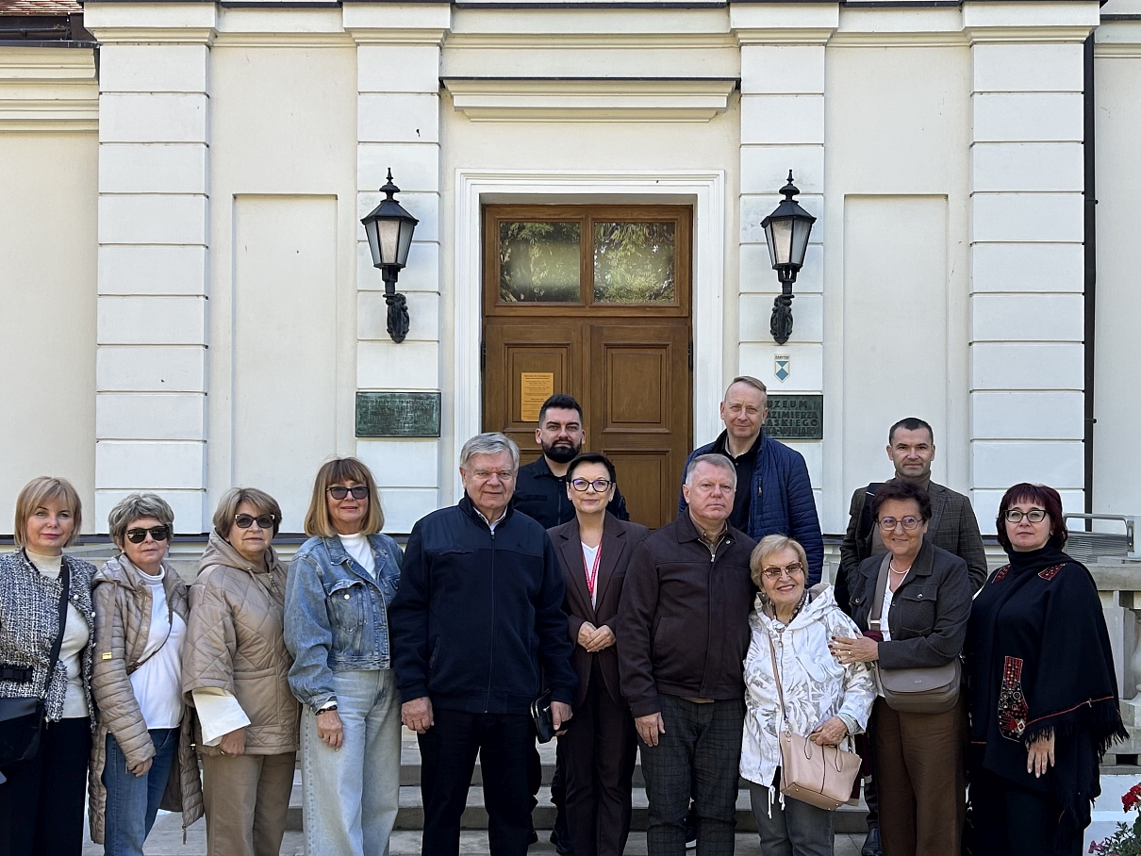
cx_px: 608
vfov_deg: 32.9
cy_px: 478
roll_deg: +0.5
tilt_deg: +1.4
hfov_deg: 42.9
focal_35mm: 44
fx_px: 1451
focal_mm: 5.7
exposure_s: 1/448
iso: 50
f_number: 1.5
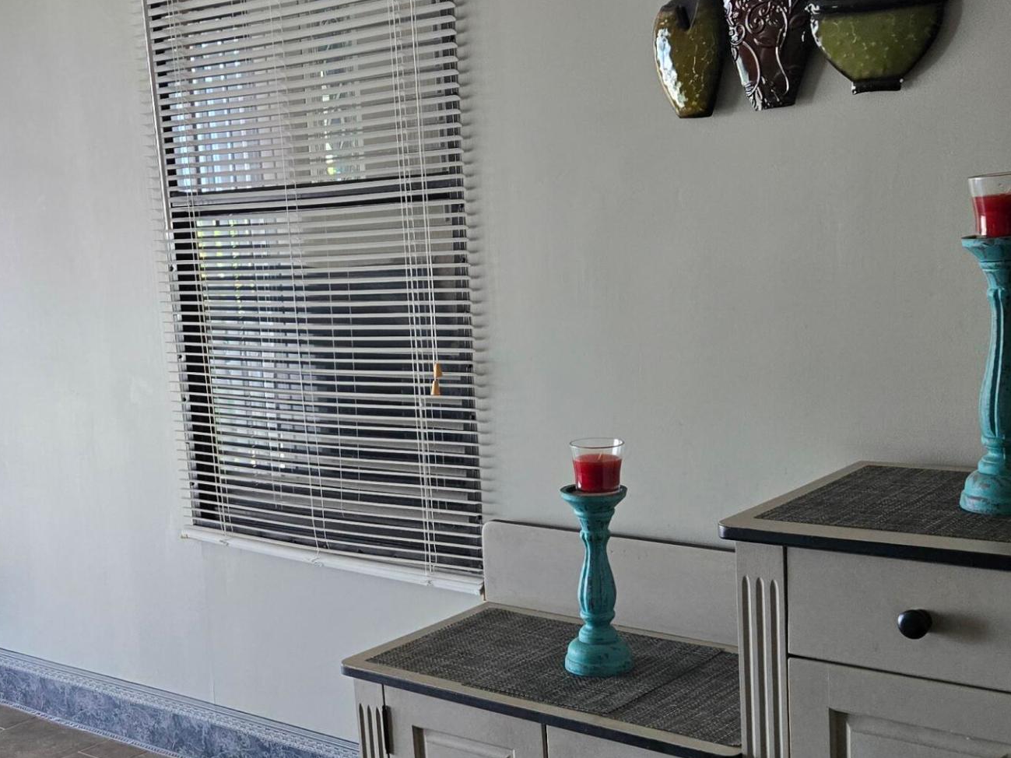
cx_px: 377
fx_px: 1489
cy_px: 486
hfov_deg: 37.3
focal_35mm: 51
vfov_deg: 28.4
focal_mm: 5.4
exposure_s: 1/120
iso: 160
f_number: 1.8
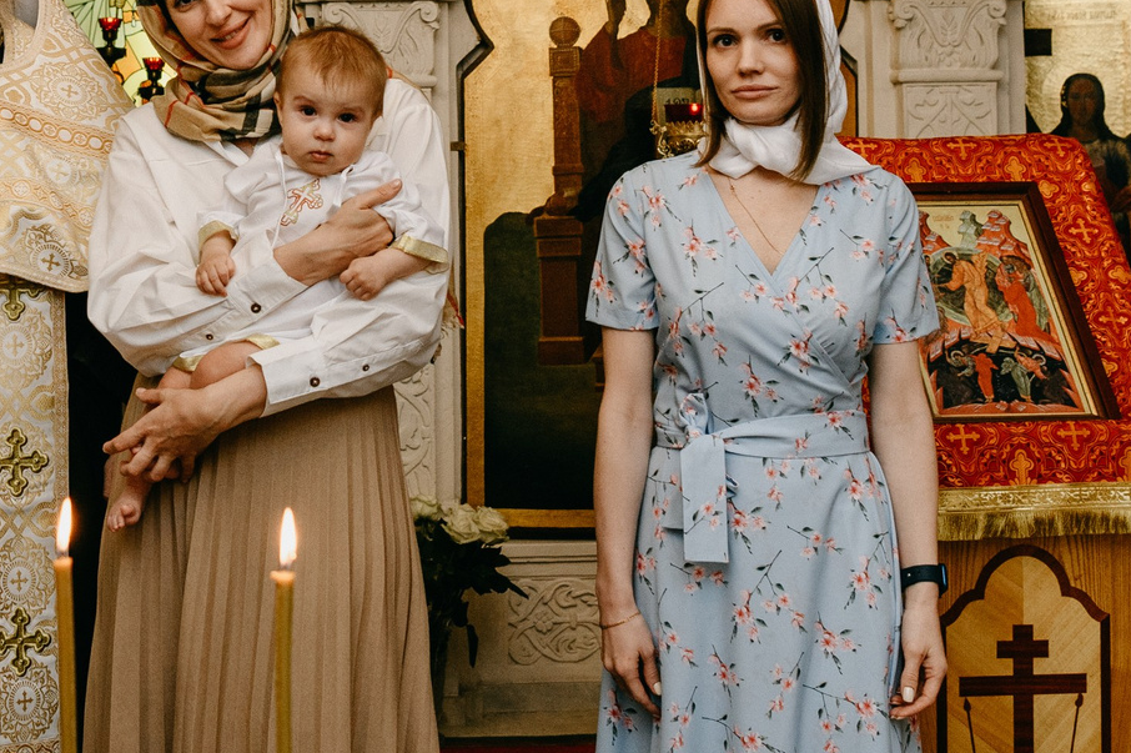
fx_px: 2198
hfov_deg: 28.0
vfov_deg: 19.1
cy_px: 99
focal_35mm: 70
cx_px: 159
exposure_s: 1/160
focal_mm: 24
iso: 500
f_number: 3.5
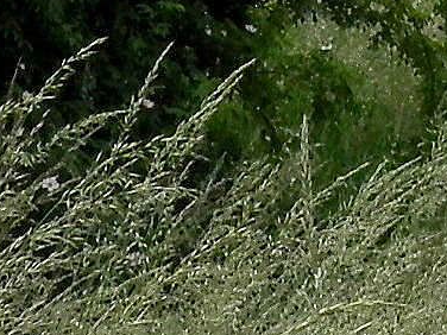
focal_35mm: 368
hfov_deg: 5.3
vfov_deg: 3.9
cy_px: -675
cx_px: 613
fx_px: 4752
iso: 80
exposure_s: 1/500
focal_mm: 9.8
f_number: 4.1
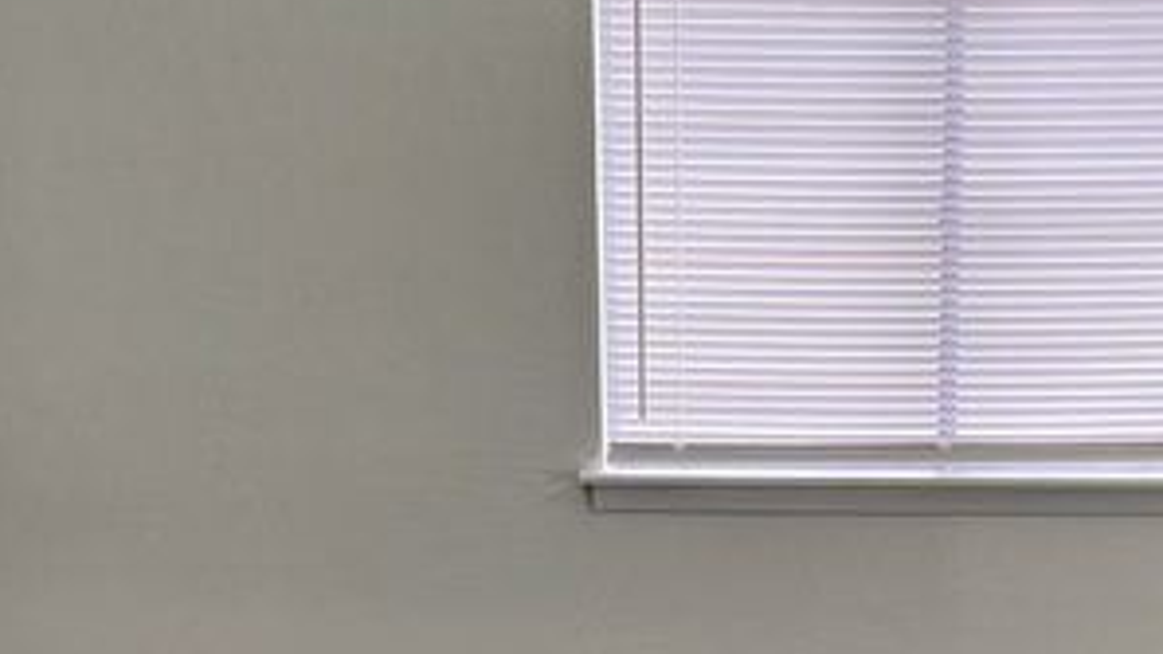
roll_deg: -0.5
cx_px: 826
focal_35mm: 61
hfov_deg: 33.9
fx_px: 1881
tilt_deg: -11.9
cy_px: 627
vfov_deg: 19.3
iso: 64
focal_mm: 5.7
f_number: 1.5
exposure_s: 1/142
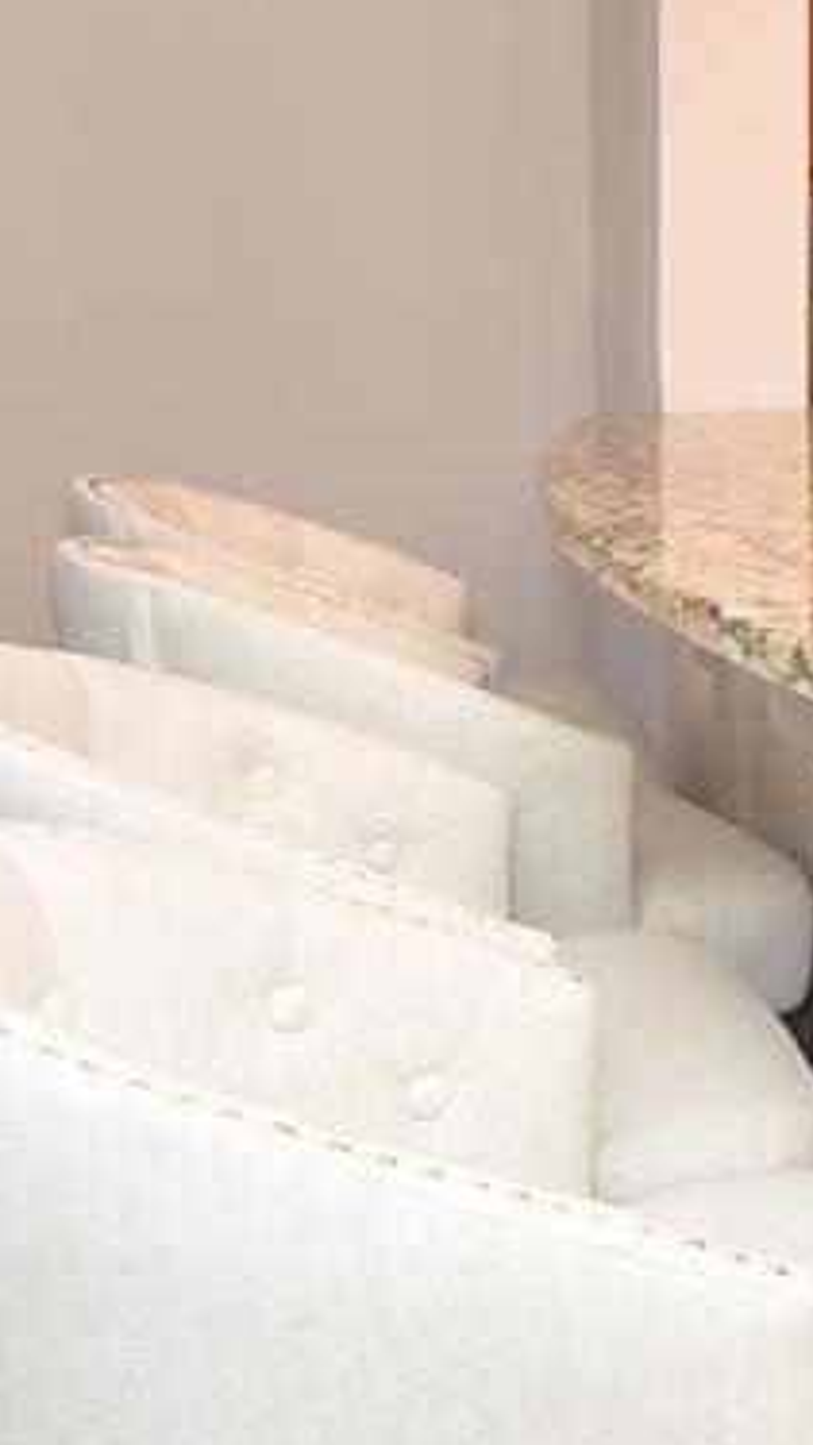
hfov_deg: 14.5
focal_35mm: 67
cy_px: 432
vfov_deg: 31.1
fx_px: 2567
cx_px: 1692
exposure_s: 1/60
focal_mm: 10
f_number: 4
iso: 360
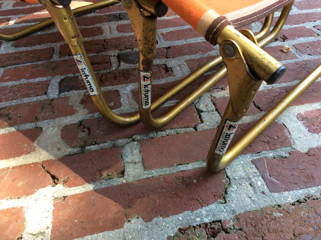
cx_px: 160
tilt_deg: -42.4
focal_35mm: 32
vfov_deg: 44.1
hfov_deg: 56.9
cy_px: 120
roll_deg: +6.6
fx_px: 296
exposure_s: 1/100
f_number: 2.4
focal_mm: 3.3
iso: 50
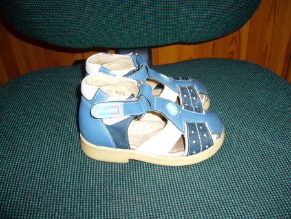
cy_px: 110
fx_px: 294
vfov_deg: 40.7
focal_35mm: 35
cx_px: 146
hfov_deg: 52.6
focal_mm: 5.8
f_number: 2.8
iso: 100
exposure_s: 1/30
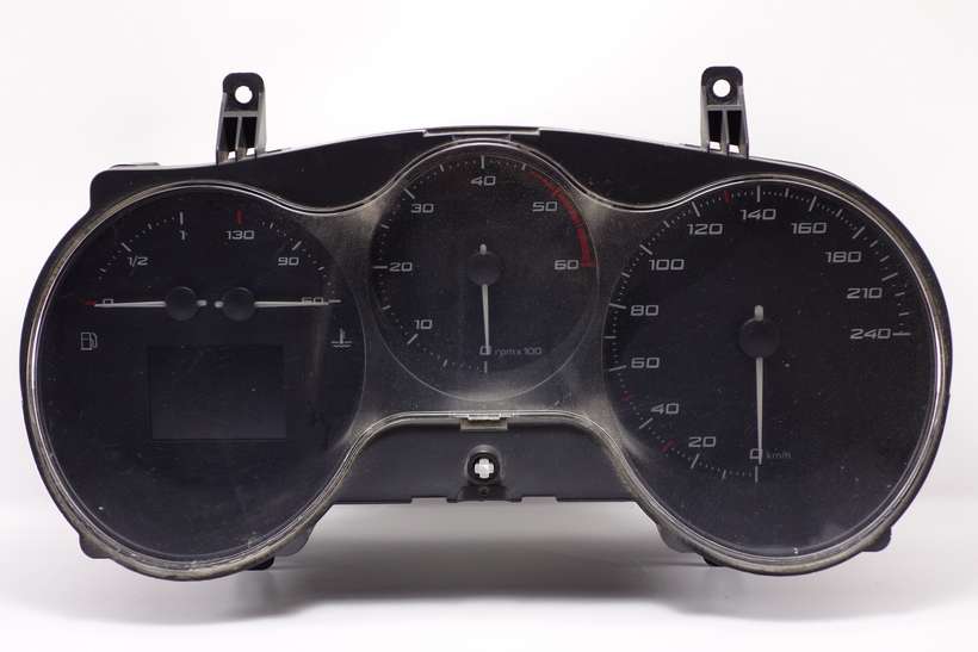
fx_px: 1902
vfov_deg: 19.5
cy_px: 326
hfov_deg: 28.8
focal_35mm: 70
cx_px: 489
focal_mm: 25.93
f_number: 4
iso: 500
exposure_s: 1/80
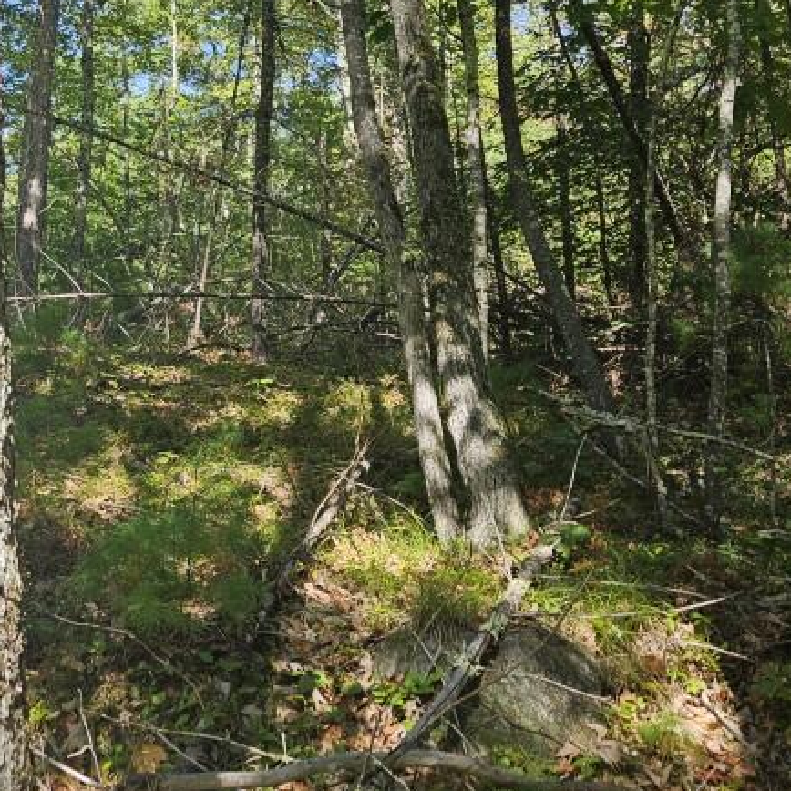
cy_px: 204
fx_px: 1241
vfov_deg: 34.7
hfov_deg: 34.1
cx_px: 142
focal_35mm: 48
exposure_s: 1/470
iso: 25
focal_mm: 5.4
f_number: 1.8
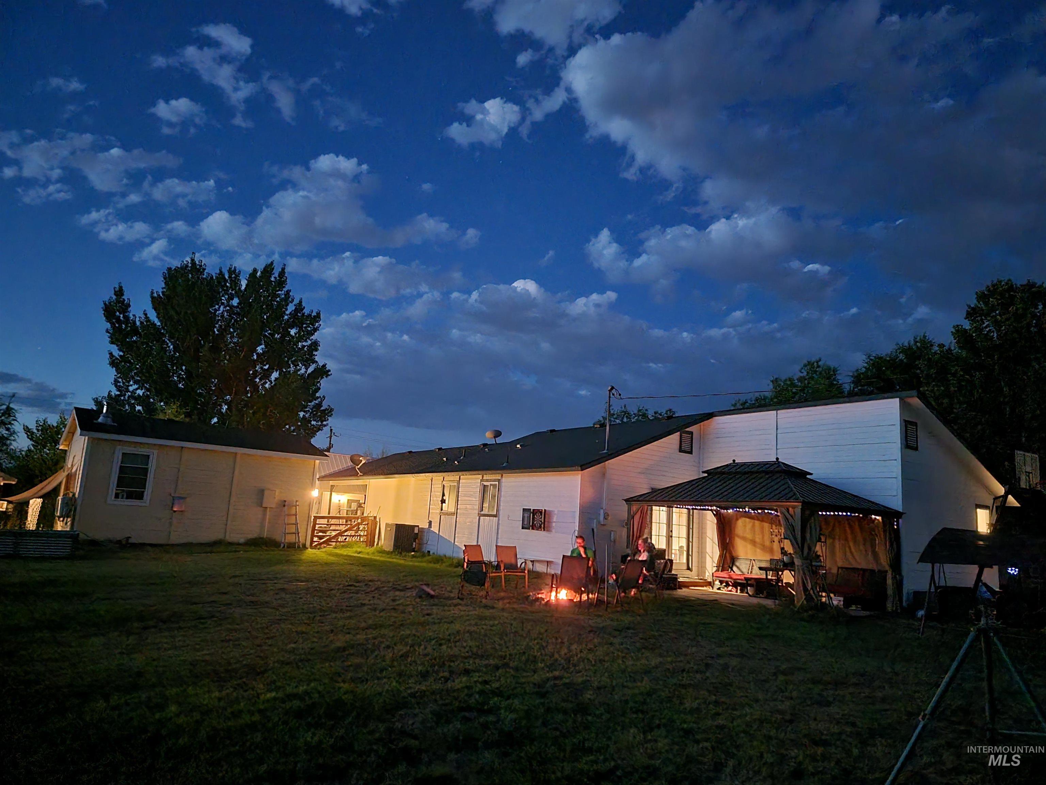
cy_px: 392
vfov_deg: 56.8
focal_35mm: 24
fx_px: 725
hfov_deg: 71.6
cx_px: 523
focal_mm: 6.7
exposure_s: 1/8
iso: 2000
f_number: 1.8
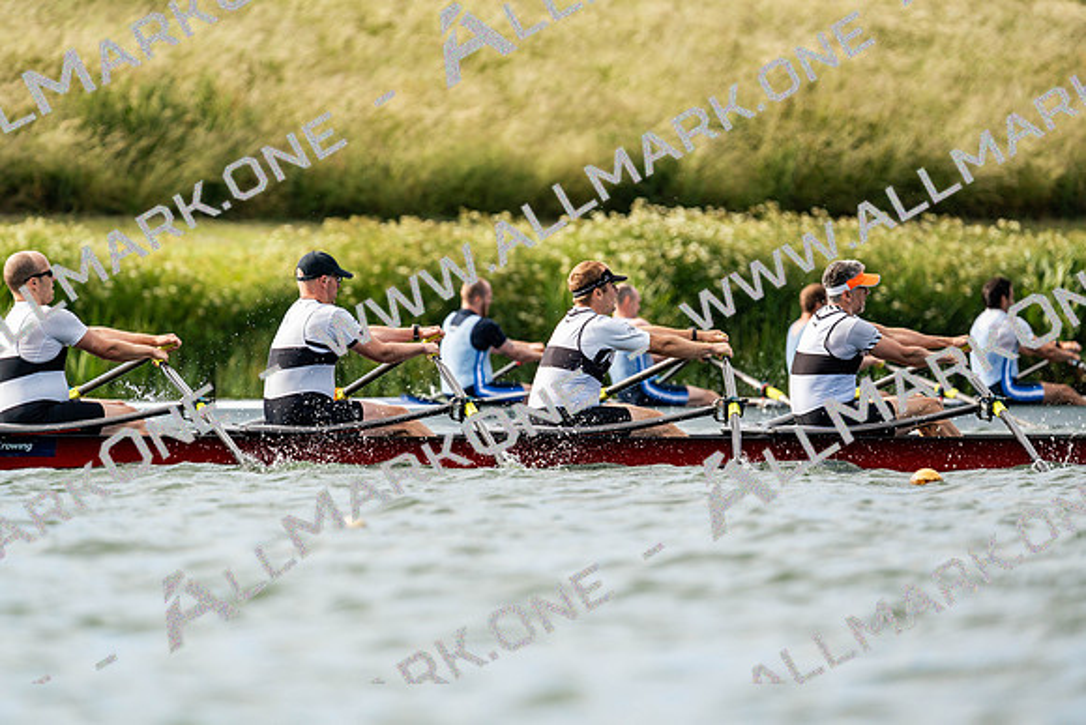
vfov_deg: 2.9
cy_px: 362
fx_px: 14513
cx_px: 543
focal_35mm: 481
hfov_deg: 4.3
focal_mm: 481
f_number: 6.3
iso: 400
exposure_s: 1/2000
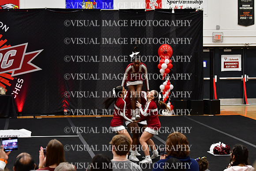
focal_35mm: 108
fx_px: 768
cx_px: 128
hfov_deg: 18.9
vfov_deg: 12.7
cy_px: 86
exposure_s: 1/500
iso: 4000
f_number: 4
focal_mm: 72
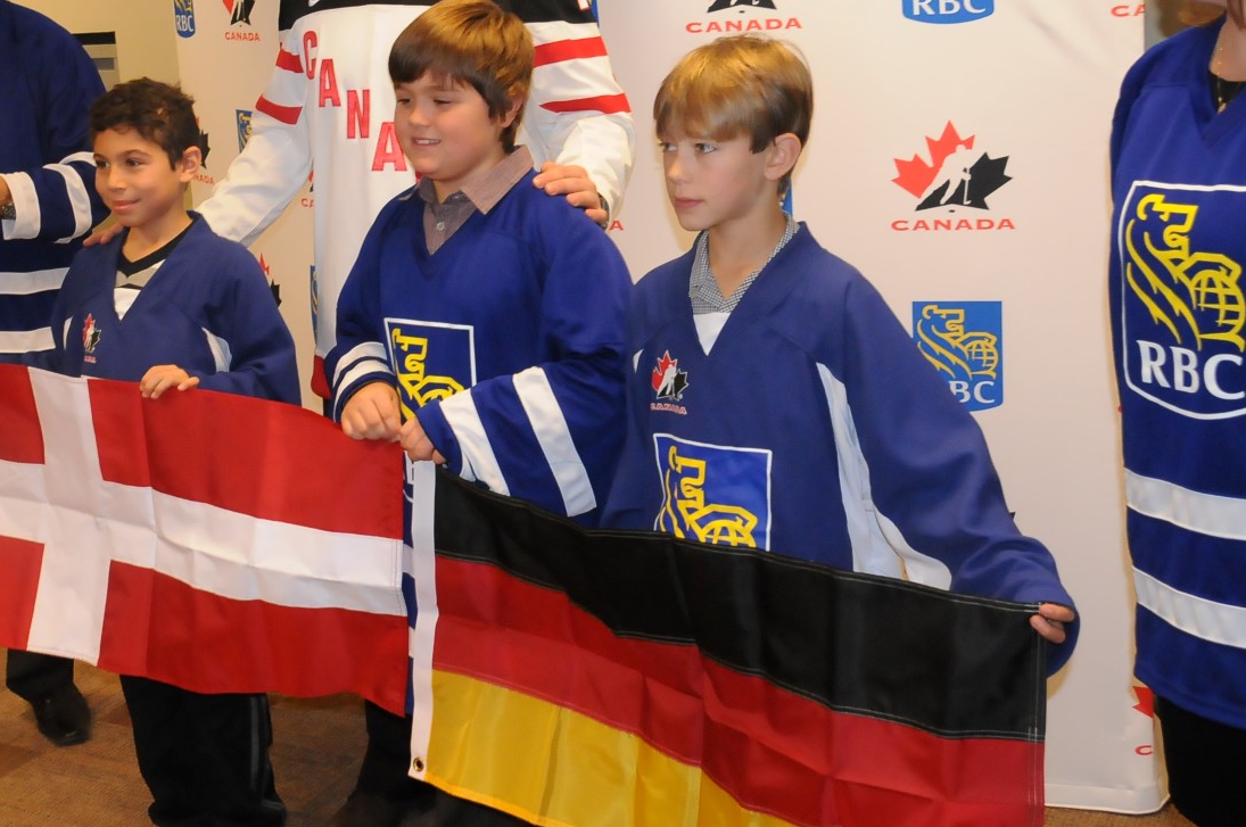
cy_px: 232
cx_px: 481
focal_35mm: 49
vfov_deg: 27.2
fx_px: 1694
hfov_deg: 40.2
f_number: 6.3
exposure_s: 1/60
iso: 2000
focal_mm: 22
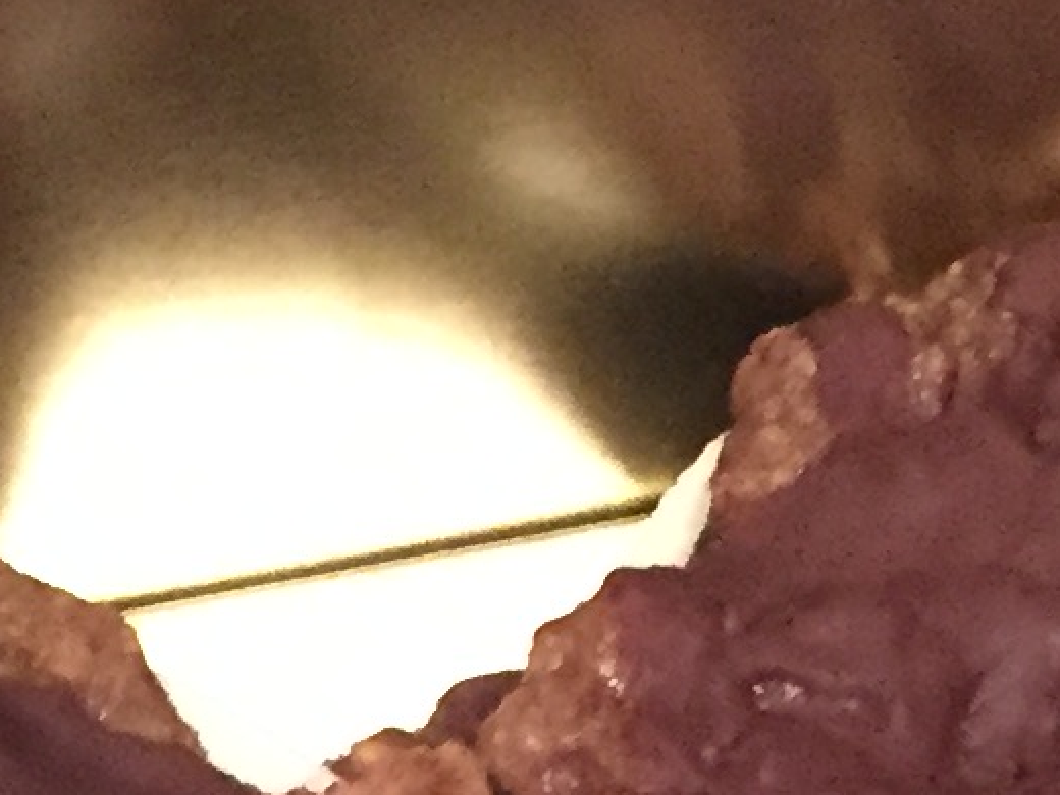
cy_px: 2132
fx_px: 5573
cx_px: 322
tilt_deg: -63.8
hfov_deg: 10.8
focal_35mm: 182
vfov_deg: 7.4
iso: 400
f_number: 2.2
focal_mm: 4.15
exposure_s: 1/17
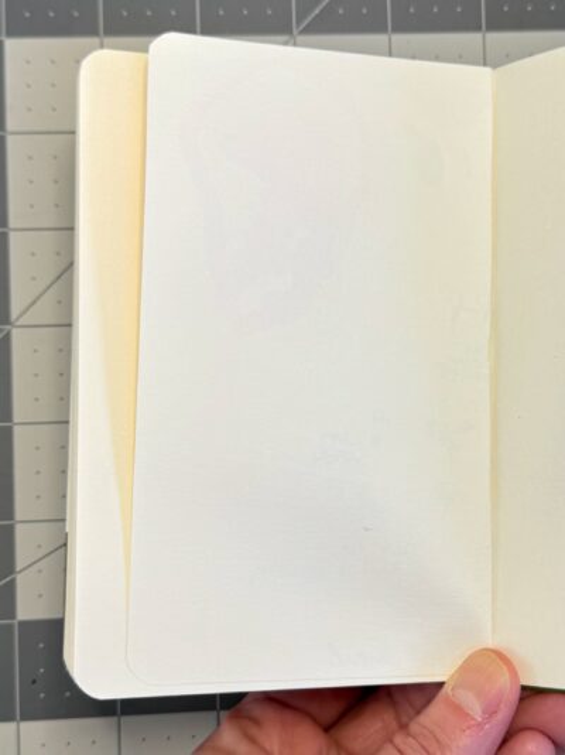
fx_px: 523
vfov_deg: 71.6
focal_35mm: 24
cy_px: 378
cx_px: 282
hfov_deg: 56.8
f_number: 1.78
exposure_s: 1/121
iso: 80
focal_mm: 6.76
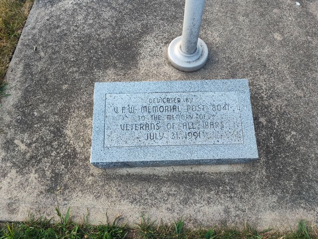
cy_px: 120
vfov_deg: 58.9
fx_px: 211
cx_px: 159
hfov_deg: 73.9
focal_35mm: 23
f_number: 1.8
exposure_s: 1/120
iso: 117
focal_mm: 5.56
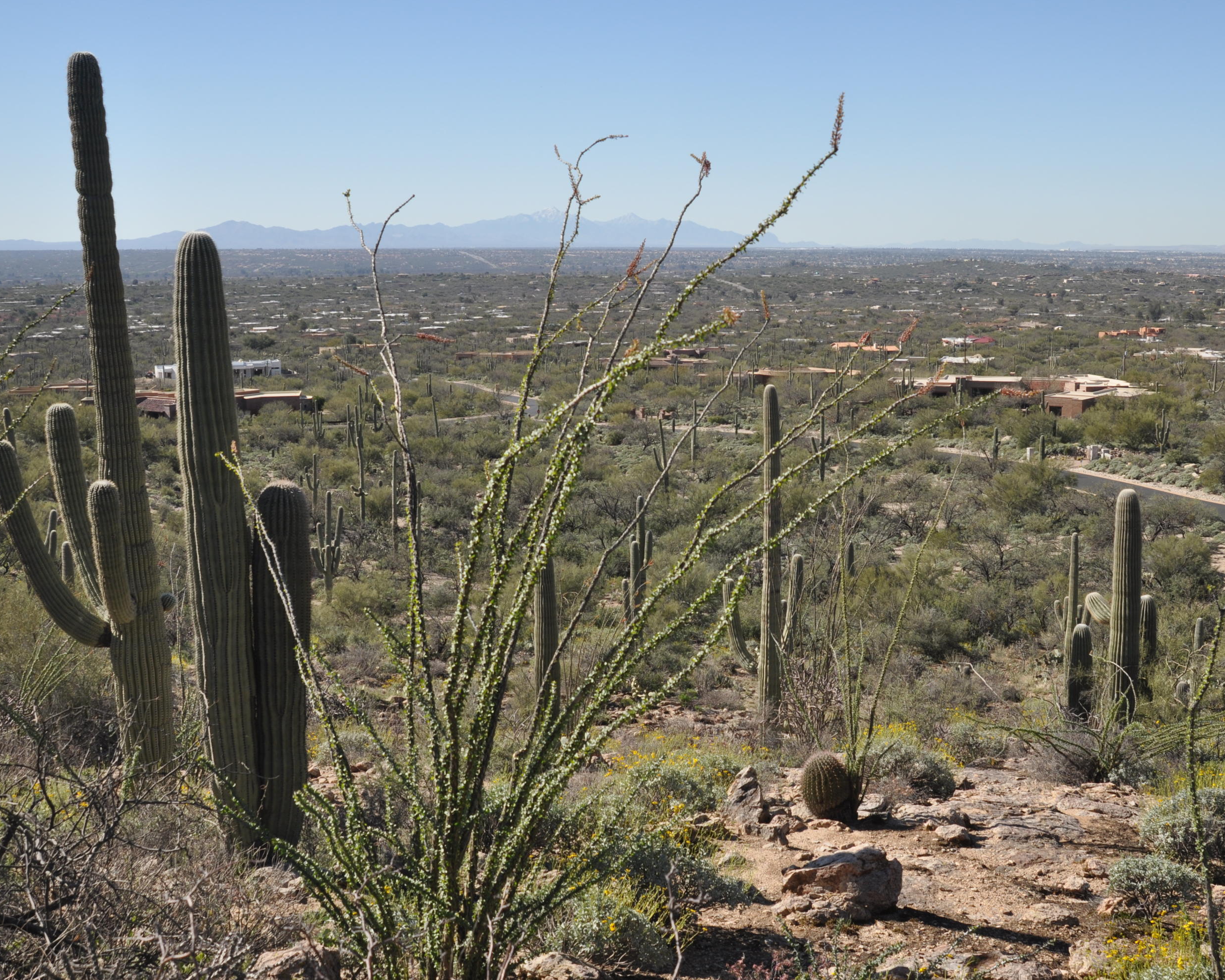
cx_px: 692
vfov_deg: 36.5
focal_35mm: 41
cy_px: 493
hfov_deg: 44.7
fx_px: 1486
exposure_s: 1/200
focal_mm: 24
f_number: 7.1
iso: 200
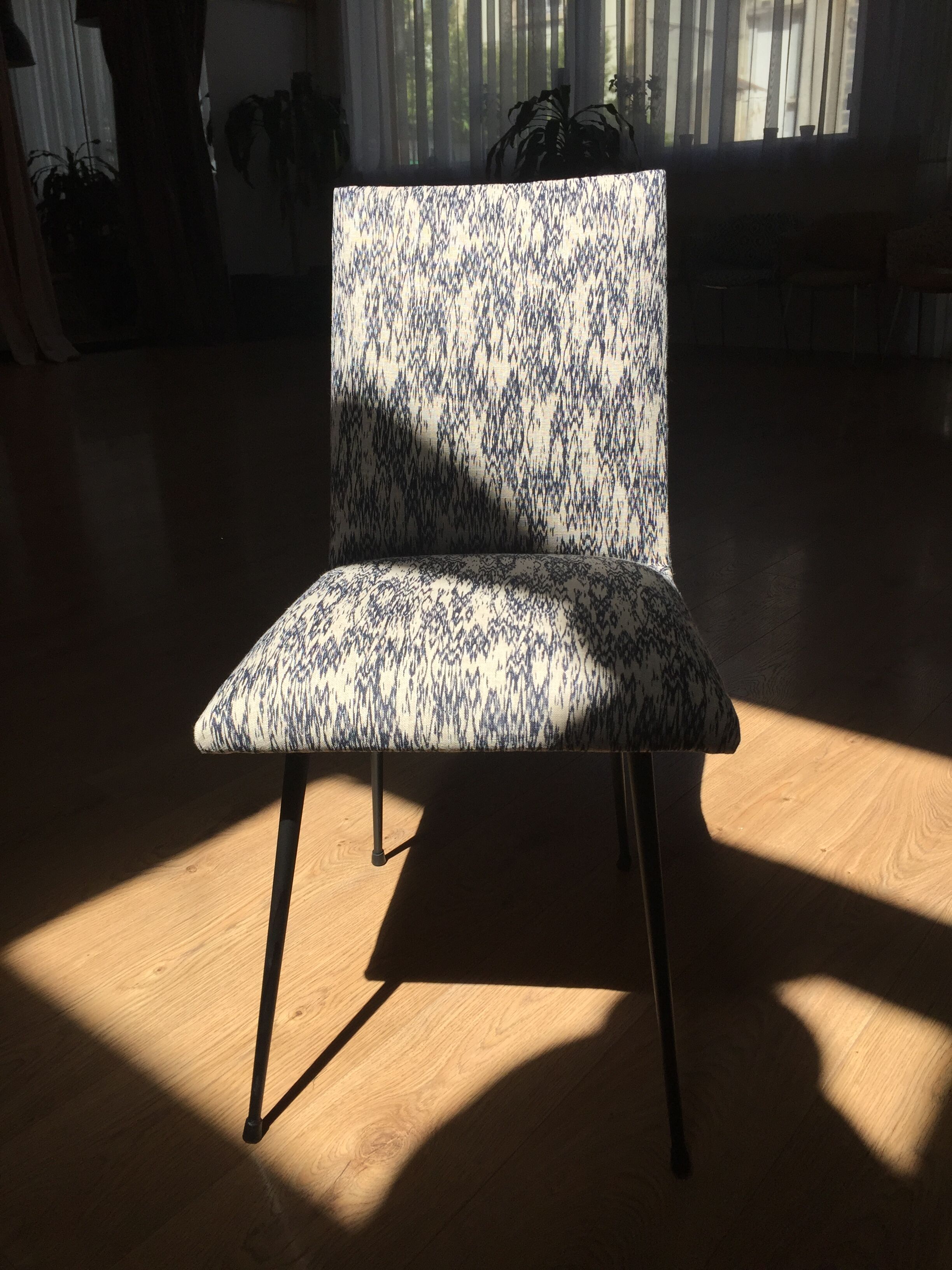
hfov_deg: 48.2
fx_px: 1063
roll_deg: +0.5
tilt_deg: -18.0
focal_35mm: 29
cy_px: 635
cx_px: 476
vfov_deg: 61.7
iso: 32
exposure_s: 1/1364
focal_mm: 4.15
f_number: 2.2
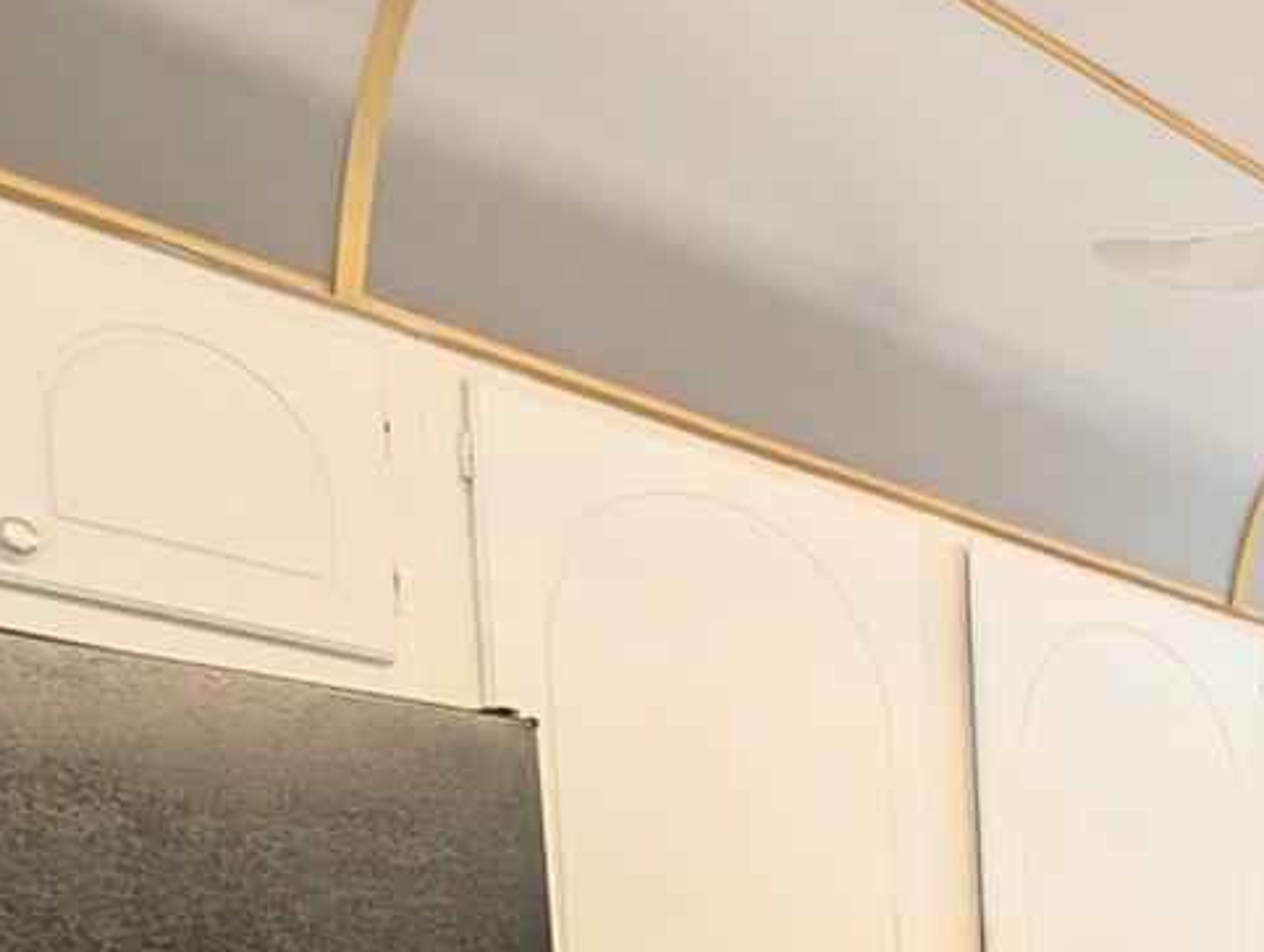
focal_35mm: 43
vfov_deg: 26.4
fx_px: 1572
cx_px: 1434
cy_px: 1356
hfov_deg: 36.2
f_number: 2.2
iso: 73
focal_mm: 1.95
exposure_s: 1/120
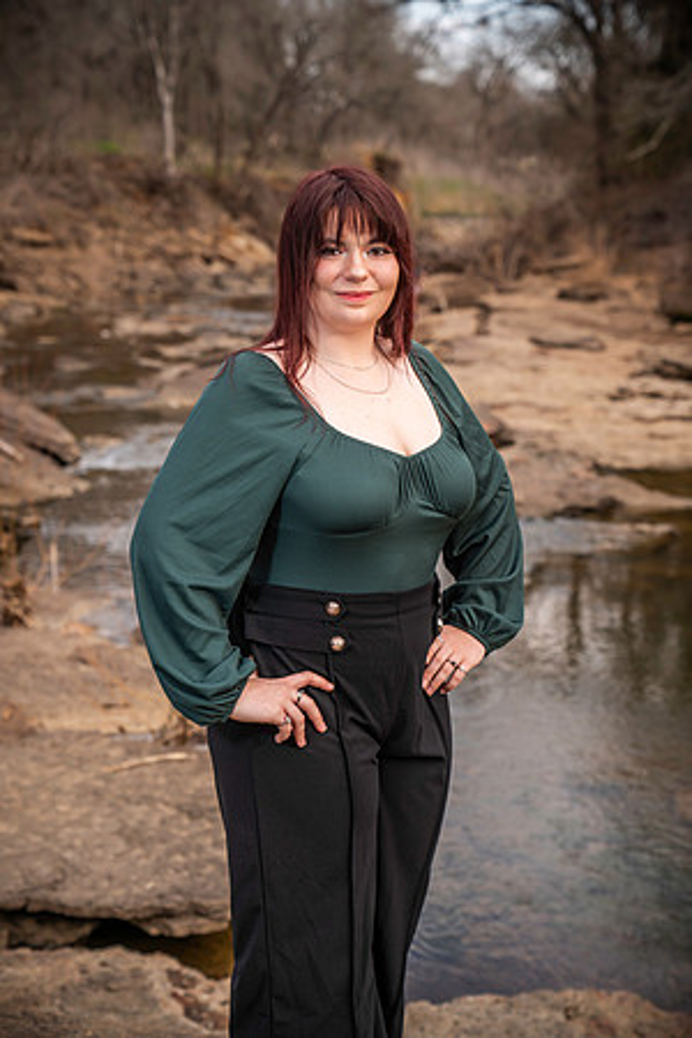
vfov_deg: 32.9
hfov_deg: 22.3
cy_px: 519
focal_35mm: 61
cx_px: 346
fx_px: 1759
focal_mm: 61
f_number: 4
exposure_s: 1/200
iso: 100
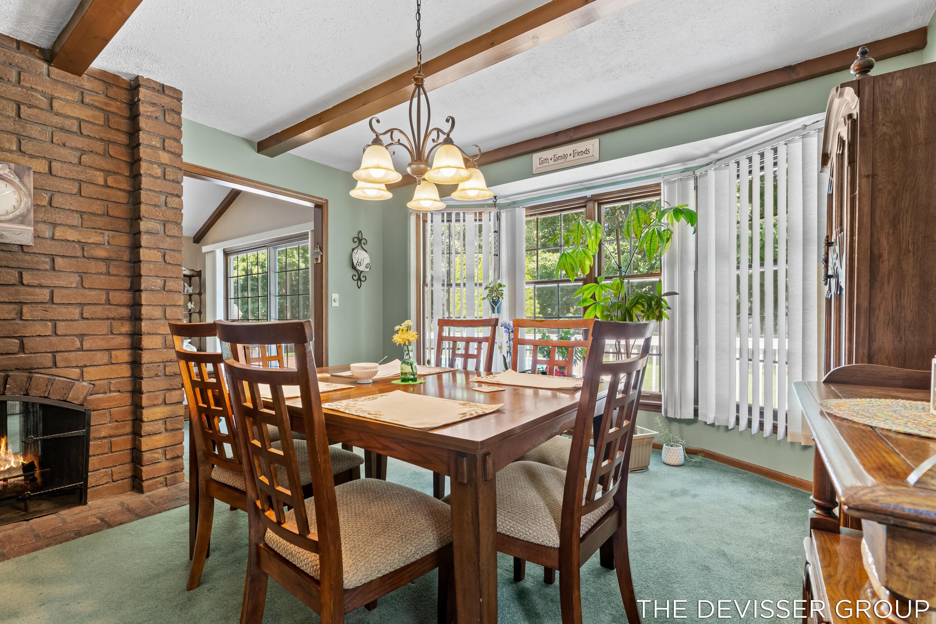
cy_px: 312
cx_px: 468
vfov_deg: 73.7
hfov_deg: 96.7
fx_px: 416
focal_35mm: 16
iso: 250
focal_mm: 16
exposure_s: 1/2.5
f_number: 8
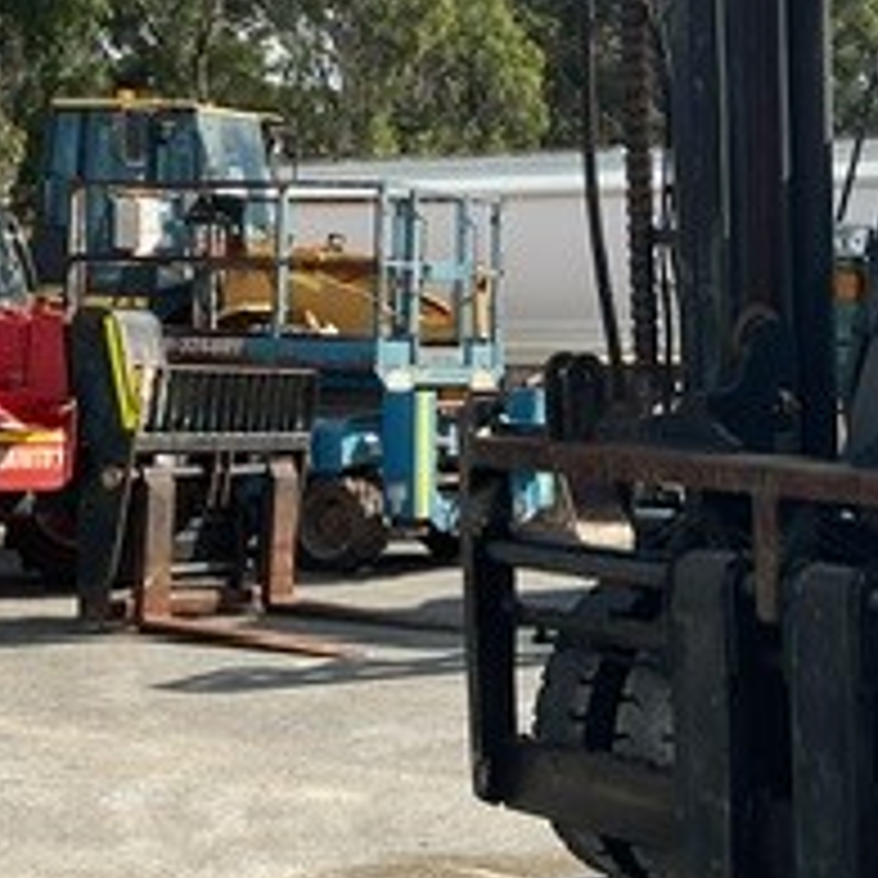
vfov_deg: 20.6
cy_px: 459
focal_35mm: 84
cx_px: 815
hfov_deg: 20.2
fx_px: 2410
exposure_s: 1/1534
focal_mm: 3
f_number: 1.8
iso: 16
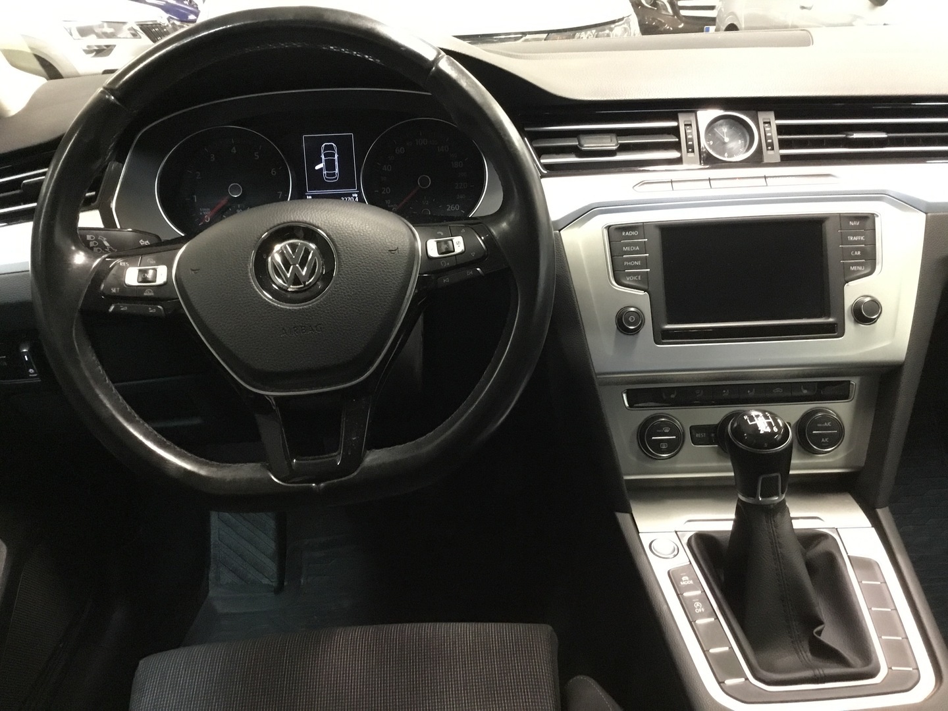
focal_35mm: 31
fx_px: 849
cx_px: 474
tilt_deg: -24.4
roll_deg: +3.9
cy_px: 356
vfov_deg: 45.4
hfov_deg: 58.4
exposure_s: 1/17
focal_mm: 3.3
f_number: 2.4
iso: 250
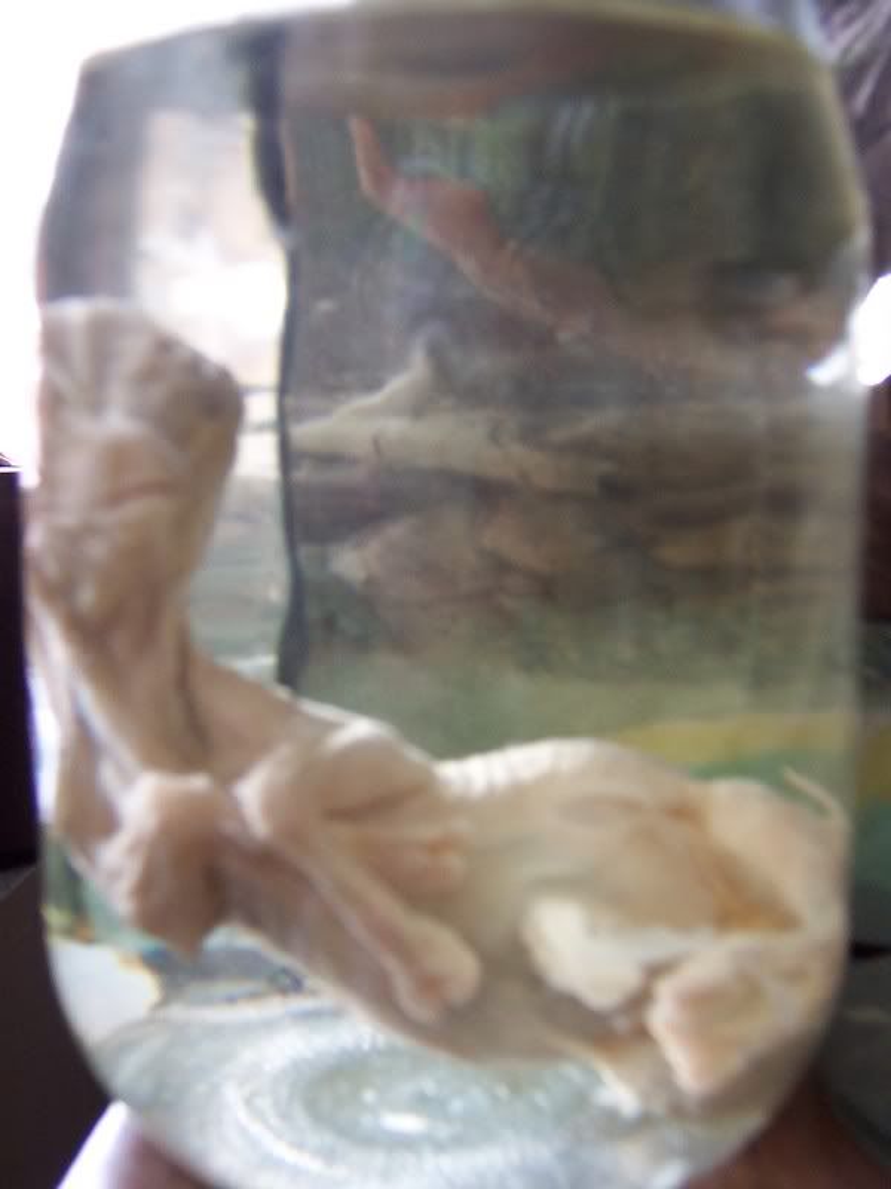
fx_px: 1235
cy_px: 594
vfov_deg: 51.4
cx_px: 446
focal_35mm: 36
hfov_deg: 39.7
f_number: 2.8
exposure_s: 1/20
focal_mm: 5.6
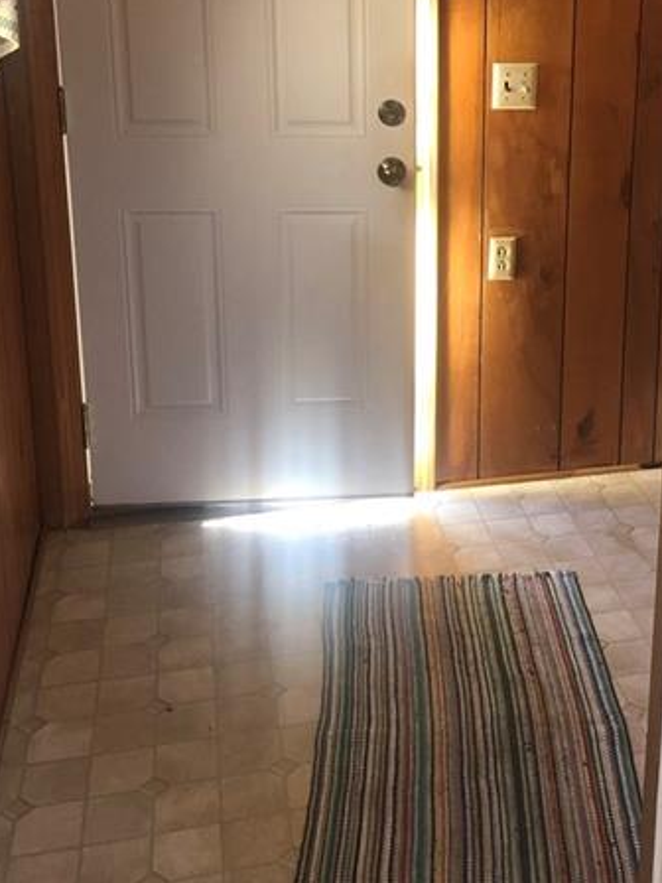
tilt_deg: -15.7
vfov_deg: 38.8
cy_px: 240
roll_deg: -1.7
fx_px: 1224
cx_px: 524
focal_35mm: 48
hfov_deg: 29.6
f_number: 1.8
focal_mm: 3.99
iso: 40
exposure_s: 1/24
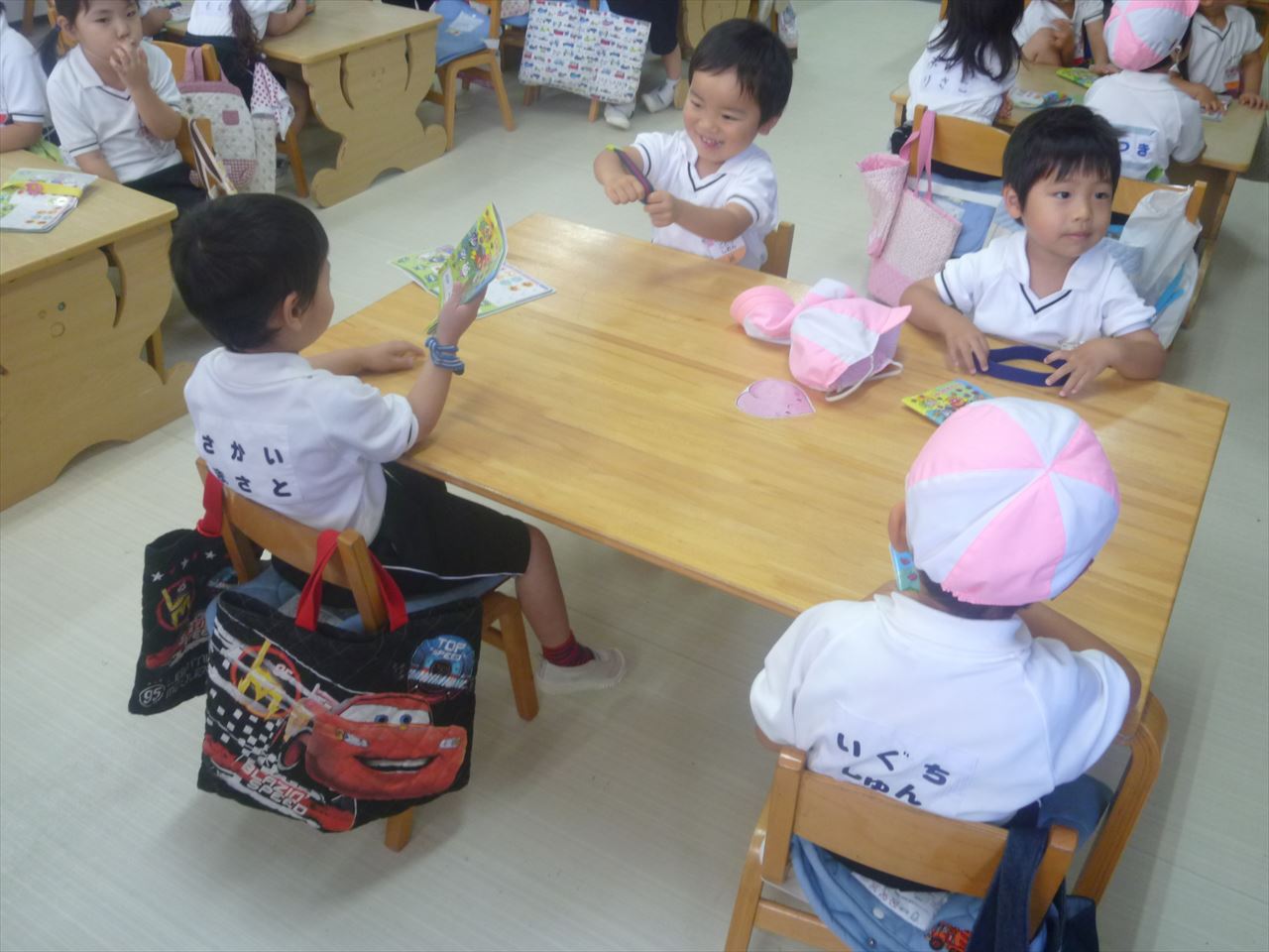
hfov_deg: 58.4
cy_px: 476
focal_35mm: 31
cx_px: 634
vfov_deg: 45.4
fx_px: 1136
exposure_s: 1/30
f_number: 3.1
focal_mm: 5.5
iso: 160
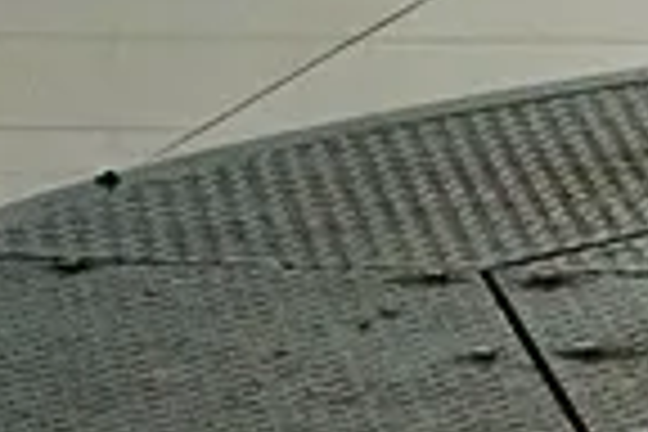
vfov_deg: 3.4
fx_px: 7232
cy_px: -670
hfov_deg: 4.8
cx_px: 2318
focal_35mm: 402
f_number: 5.6
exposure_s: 1/160
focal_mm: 35
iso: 320
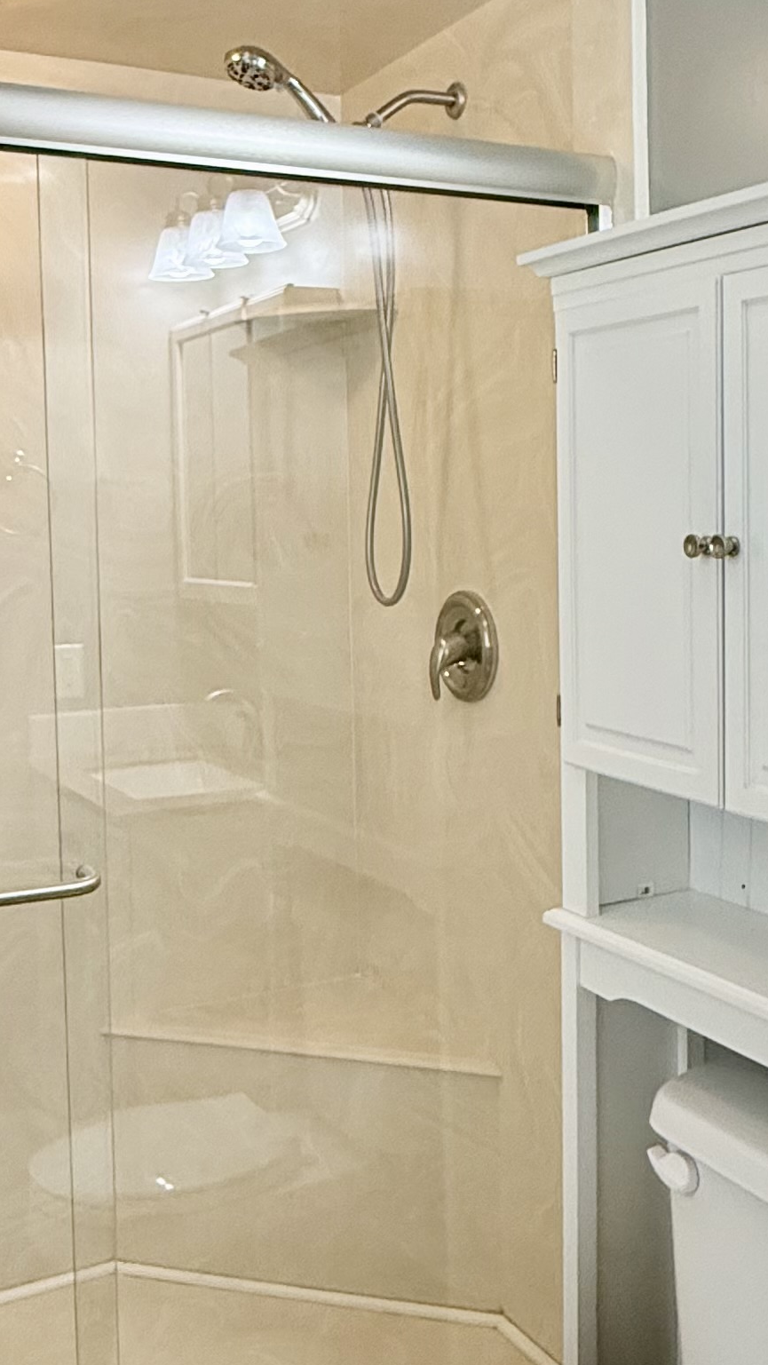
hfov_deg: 29.7
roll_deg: +0.8
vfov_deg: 50.3
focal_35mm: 40
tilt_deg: -2.6
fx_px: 1448
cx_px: 361
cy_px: 589
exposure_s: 1/120
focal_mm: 2.22
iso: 200
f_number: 2.2
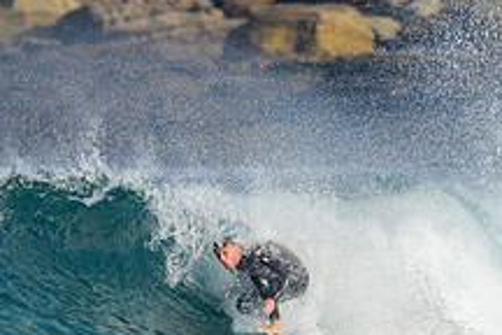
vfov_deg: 0.5
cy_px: 396
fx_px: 41189
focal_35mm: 2954
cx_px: 153
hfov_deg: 0.7
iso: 220
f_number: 6.3
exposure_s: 1/2000
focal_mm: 800
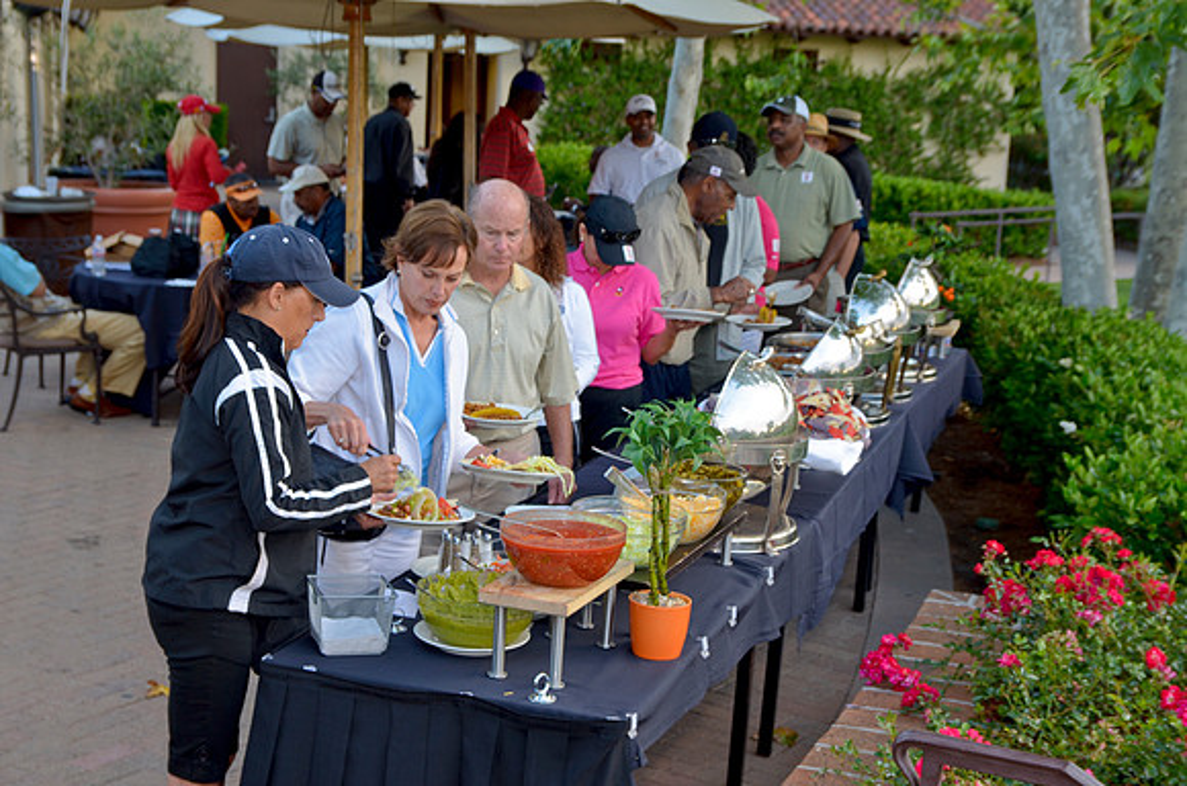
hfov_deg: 35.1
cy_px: 393
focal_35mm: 57
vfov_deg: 23.7
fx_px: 1875
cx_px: 594
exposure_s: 1/80
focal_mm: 38
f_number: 4
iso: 100
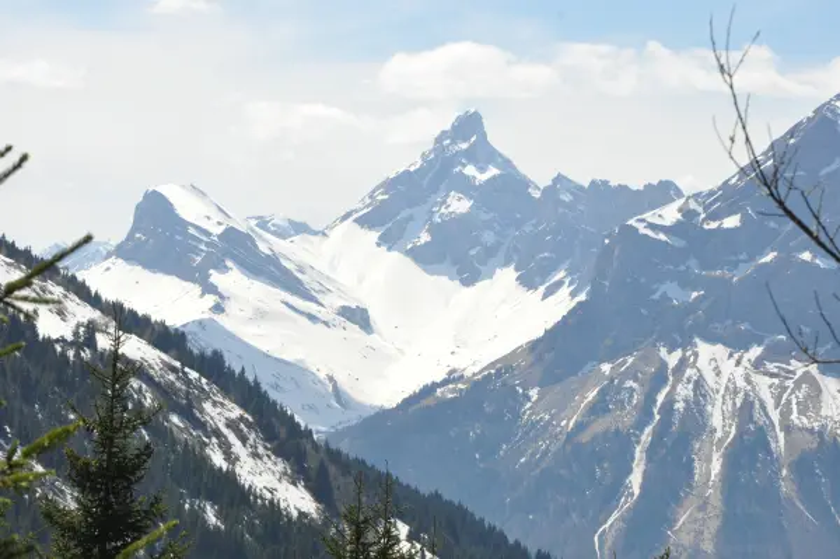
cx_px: 420
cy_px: 280
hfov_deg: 15.2
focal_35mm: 135
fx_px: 3147
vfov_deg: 10.1
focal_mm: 90
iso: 800
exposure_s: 1/1000
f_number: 16
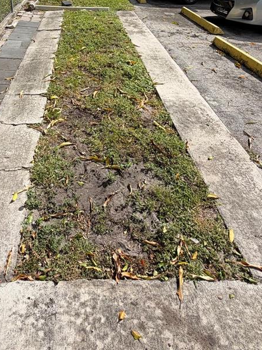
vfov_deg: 61.1
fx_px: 283
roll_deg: -1.0
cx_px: 77
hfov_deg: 48.5
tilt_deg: -30.3
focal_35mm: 28
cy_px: 103
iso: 25
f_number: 2.2
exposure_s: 1/770
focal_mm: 2.22
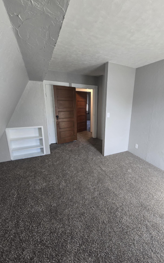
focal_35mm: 14
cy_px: 131
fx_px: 100
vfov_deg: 105.3
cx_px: 97
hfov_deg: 77.9
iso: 100
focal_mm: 2.2
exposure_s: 1/60
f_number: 2.2
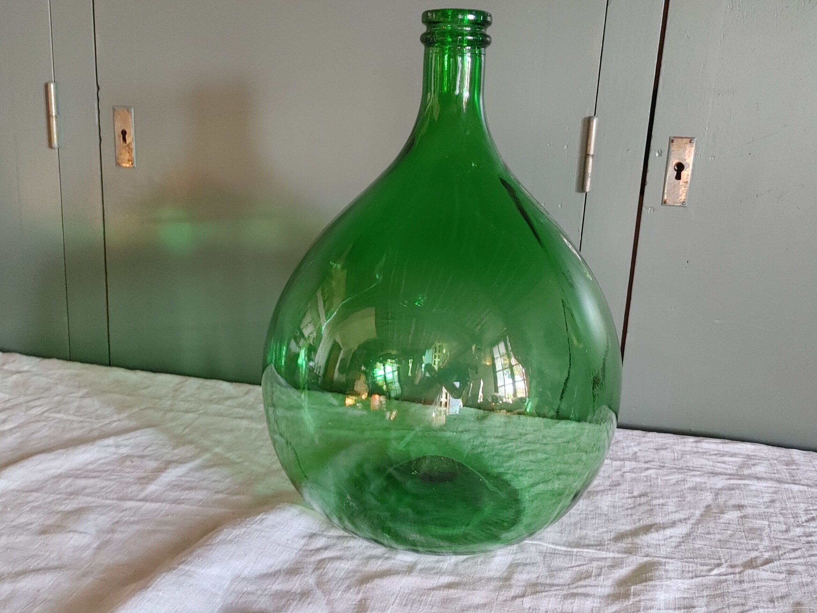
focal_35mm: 33
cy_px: 306
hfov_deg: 55.4
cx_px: 408
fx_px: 779
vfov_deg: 42.9
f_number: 1.8
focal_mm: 4.81
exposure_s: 1/40
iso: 750
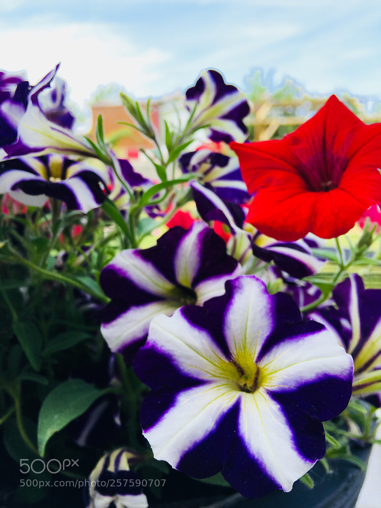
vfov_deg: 61.7
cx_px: 190
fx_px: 426
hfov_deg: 48.2
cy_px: 254
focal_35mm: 29
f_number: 2.2
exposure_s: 1/545
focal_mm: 4.15
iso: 25
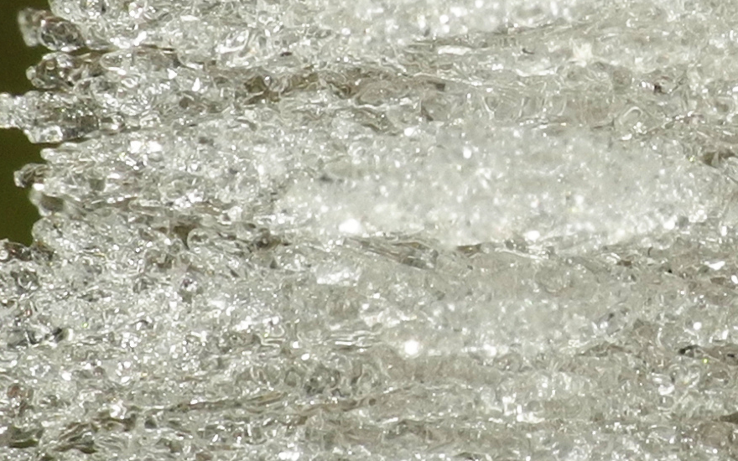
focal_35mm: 879
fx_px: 17679
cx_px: 598
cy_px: 298
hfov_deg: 2.4
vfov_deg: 1.5
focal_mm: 42.6
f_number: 8
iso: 100
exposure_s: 1/160
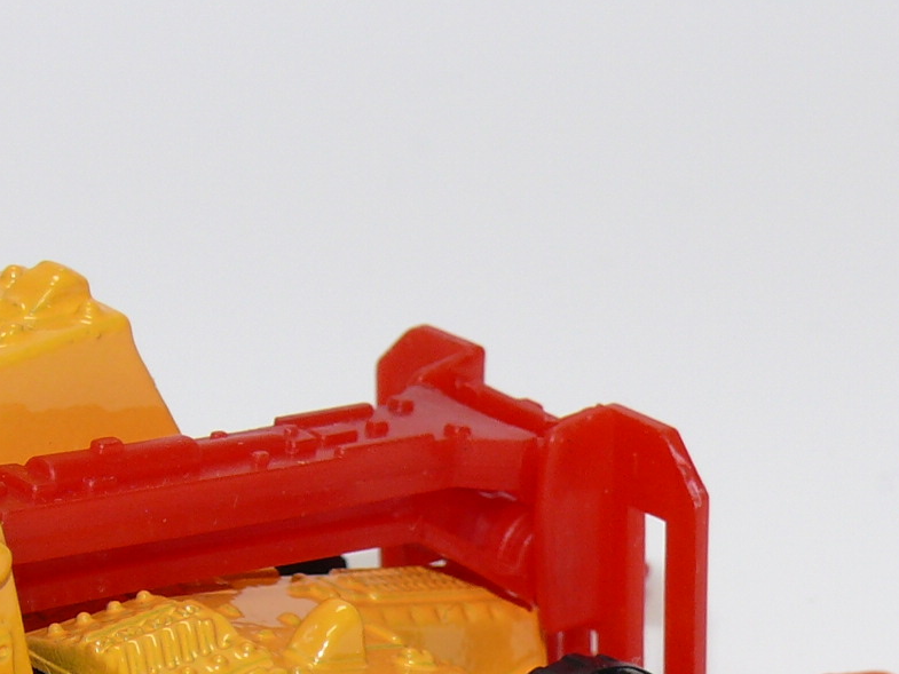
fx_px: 5455
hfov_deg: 9.4
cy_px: 656
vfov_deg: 7.1
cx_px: 164
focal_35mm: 210
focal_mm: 13.5
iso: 100
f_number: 4
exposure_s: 1/30
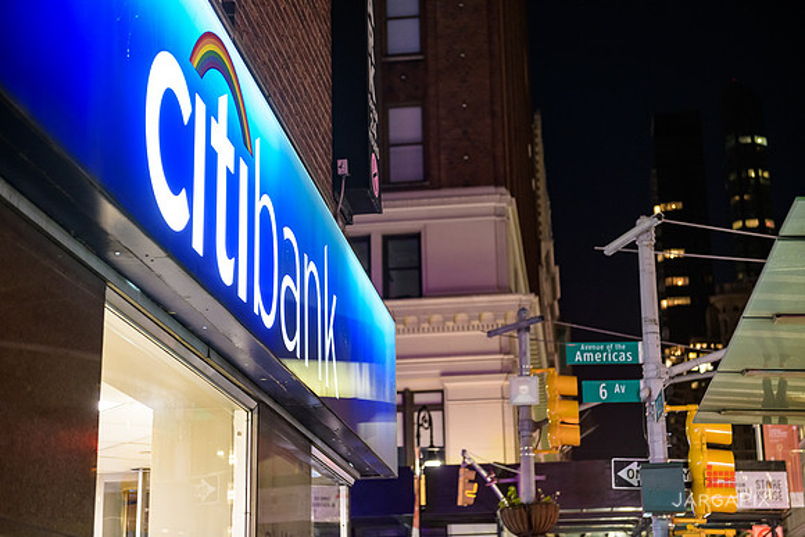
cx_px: 402
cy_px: 268
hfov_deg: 32.4
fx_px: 1387
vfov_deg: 21.9
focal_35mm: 62
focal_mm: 62
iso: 1250
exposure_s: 1/13
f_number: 3.2
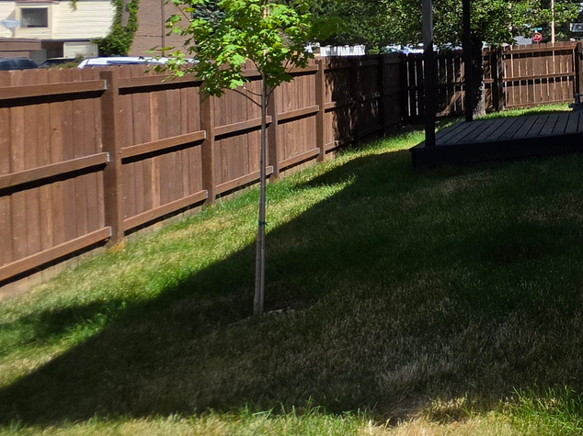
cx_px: 913
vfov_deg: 32.2
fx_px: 707
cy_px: 24
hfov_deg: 27.2
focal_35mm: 42
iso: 32
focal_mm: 2.2
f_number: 1.9
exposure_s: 1/1849
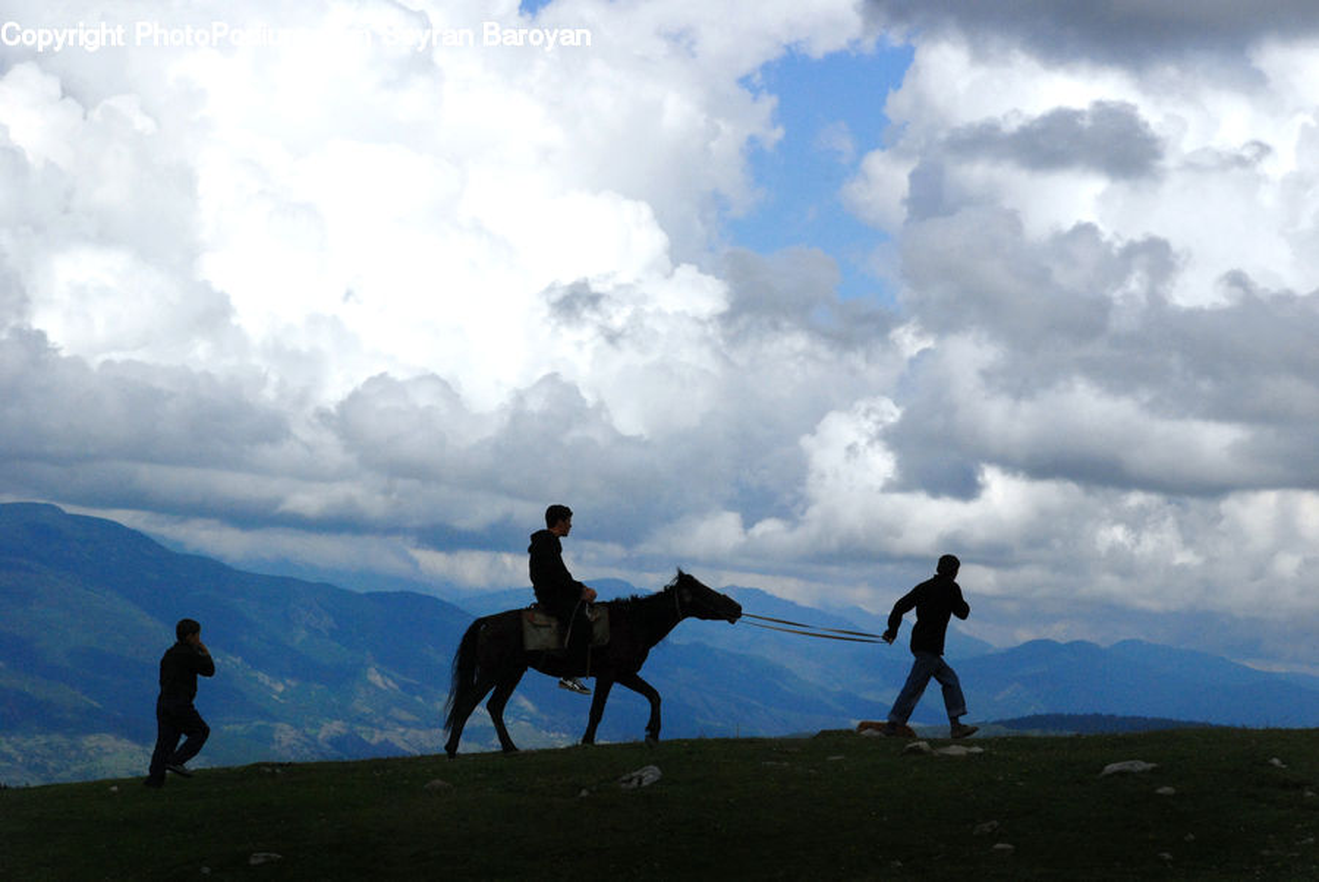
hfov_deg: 17.0
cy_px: 441
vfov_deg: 11.4
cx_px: 660
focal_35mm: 120
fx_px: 4401
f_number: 13
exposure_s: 1/2500
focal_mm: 80
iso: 640
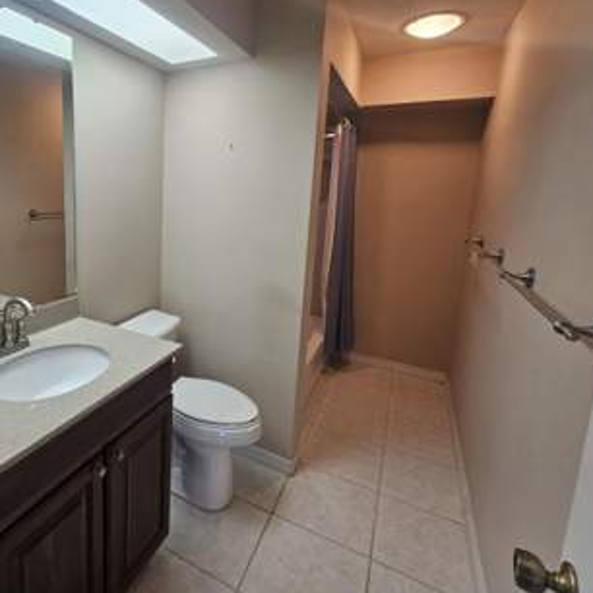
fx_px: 349
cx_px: 186
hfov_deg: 77.5
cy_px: 247
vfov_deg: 80.1
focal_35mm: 18
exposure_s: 1/60
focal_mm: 2.2
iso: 200
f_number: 2.2
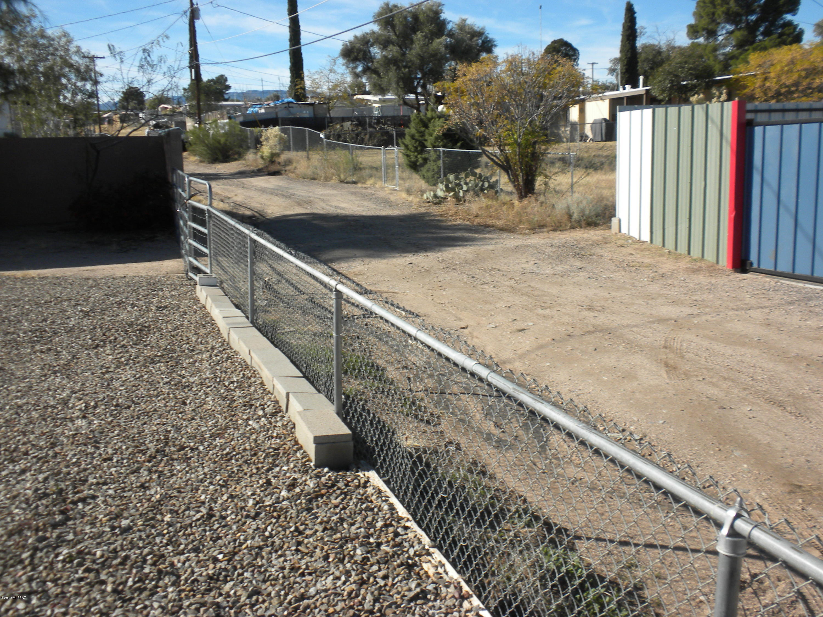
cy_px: 308
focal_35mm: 37
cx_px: 412
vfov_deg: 38.7
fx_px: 880
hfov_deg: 50.1
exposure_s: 1/98
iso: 64
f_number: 10
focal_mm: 6.6
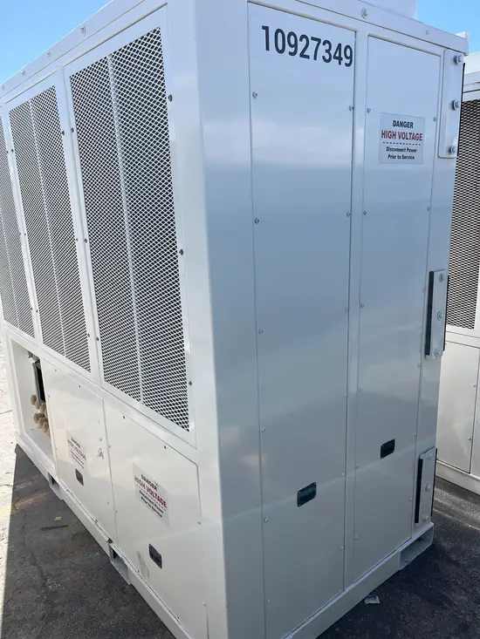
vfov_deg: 67.3
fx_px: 481
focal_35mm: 26
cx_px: 240
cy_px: 320
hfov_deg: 53.1
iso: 50
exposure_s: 1/2688
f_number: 1.6
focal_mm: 5.1
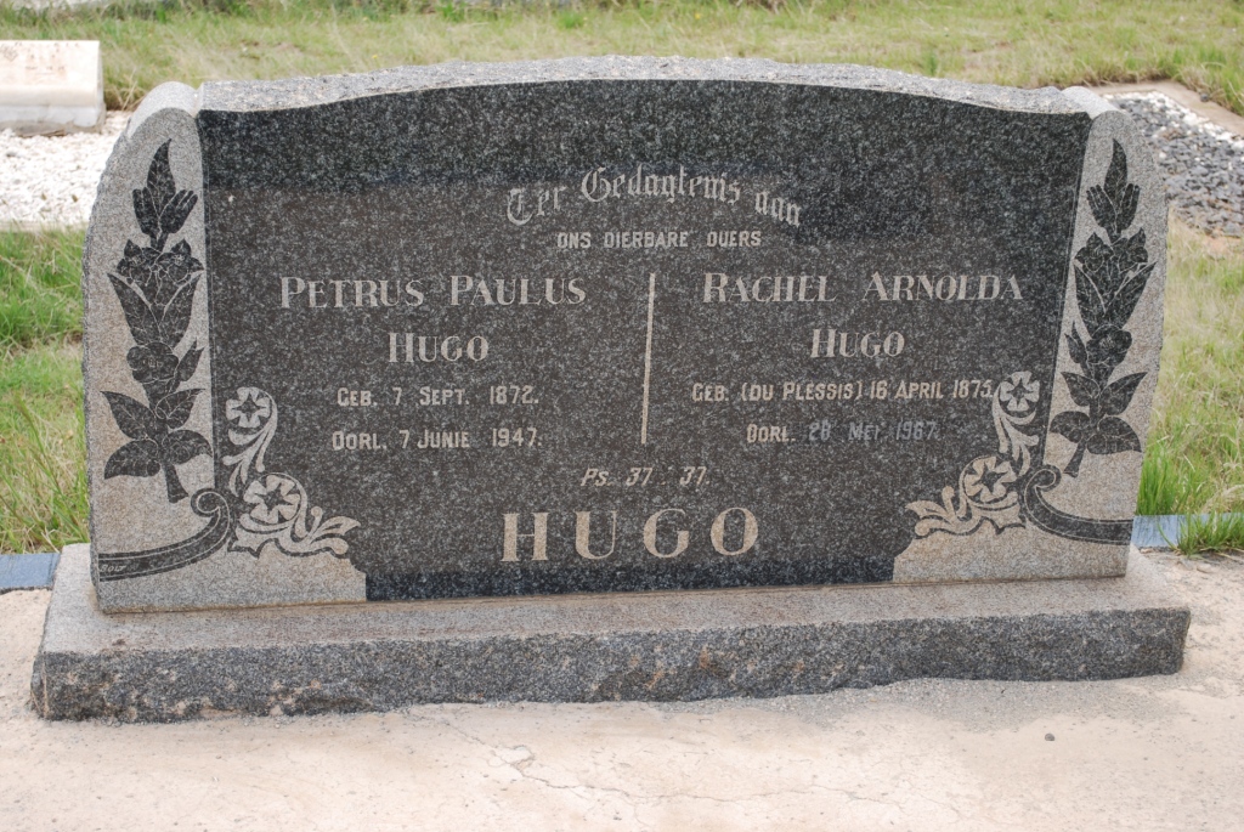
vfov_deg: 22.7
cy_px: 416
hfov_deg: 33.4
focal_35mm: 60
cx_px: 622
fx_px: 2075
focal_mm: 40
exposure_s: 1/125
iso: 125
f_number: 5.6
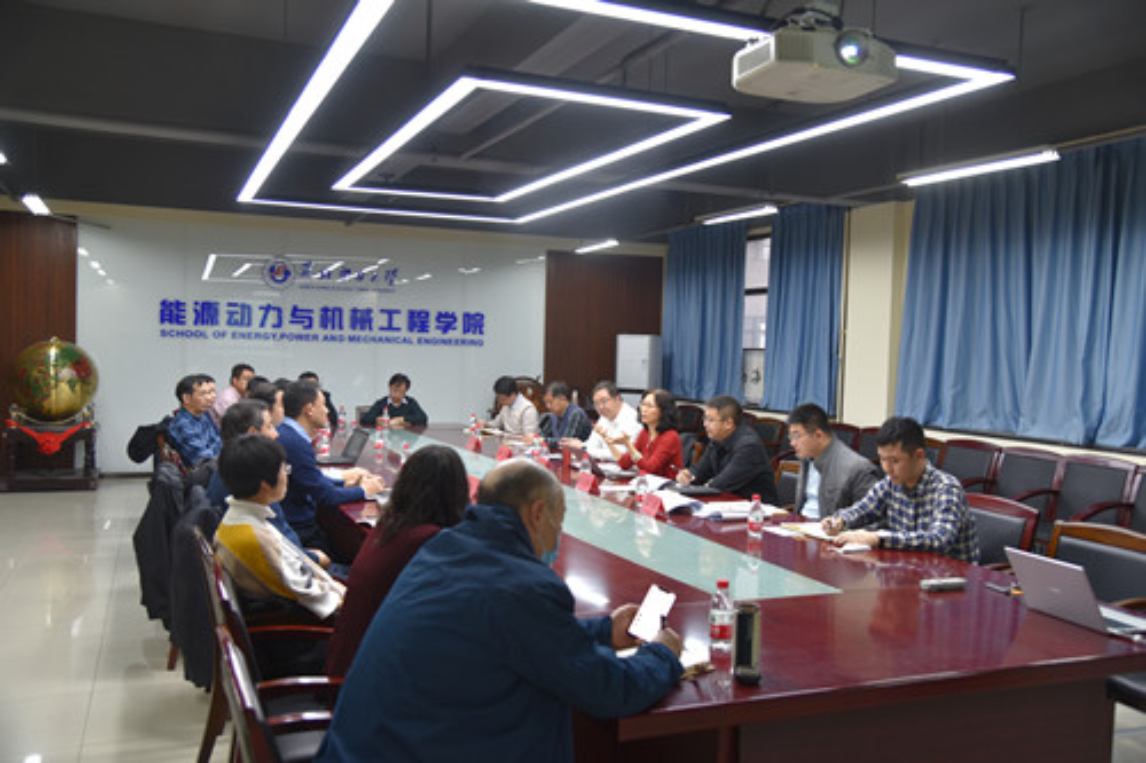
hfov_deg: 60.3
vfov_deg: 42.3
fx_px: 986
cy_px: 382
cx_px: 573
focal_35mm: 31
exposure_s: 1/60
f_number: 4
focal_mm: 31
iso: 640
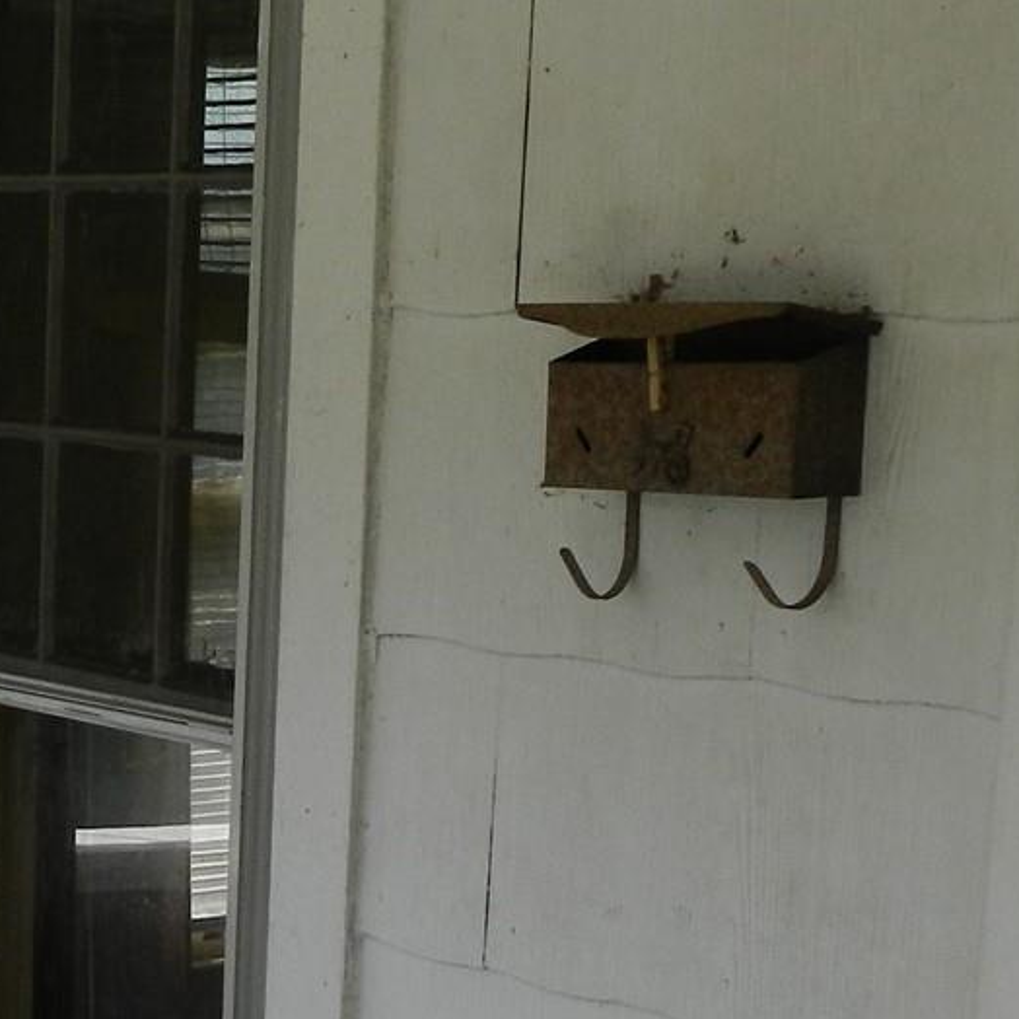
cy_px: 1147
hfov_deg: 16.0
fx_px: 3564
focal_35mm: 107
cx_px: 49
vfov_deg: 15.8
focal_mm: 5.6
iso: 80
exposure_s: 1/400
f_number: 3.2
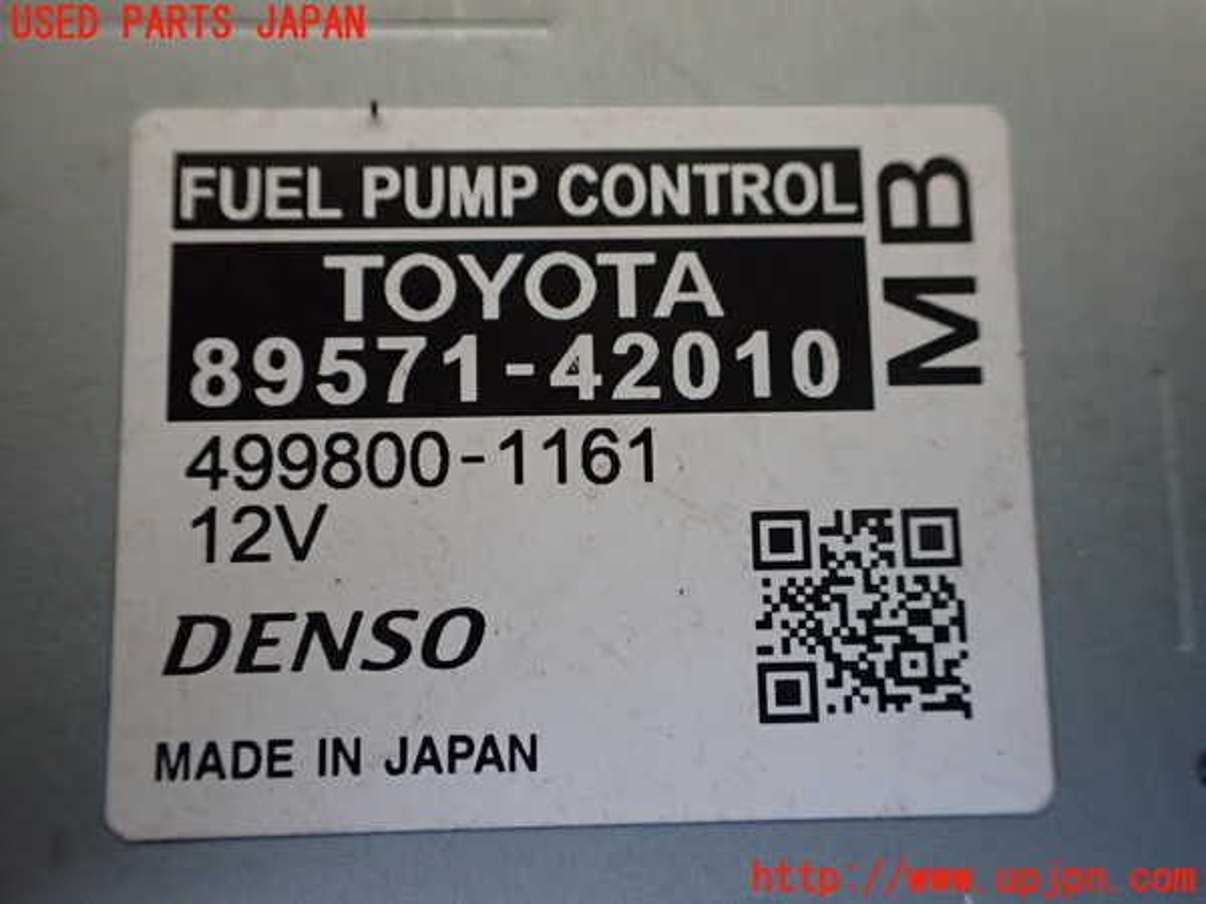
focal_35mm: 30
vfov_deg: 46.8
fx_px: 1045
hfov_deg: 60.0
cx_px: 603
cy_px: 452
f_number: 2.3
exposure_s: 1/125
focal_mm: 5.4
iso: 500
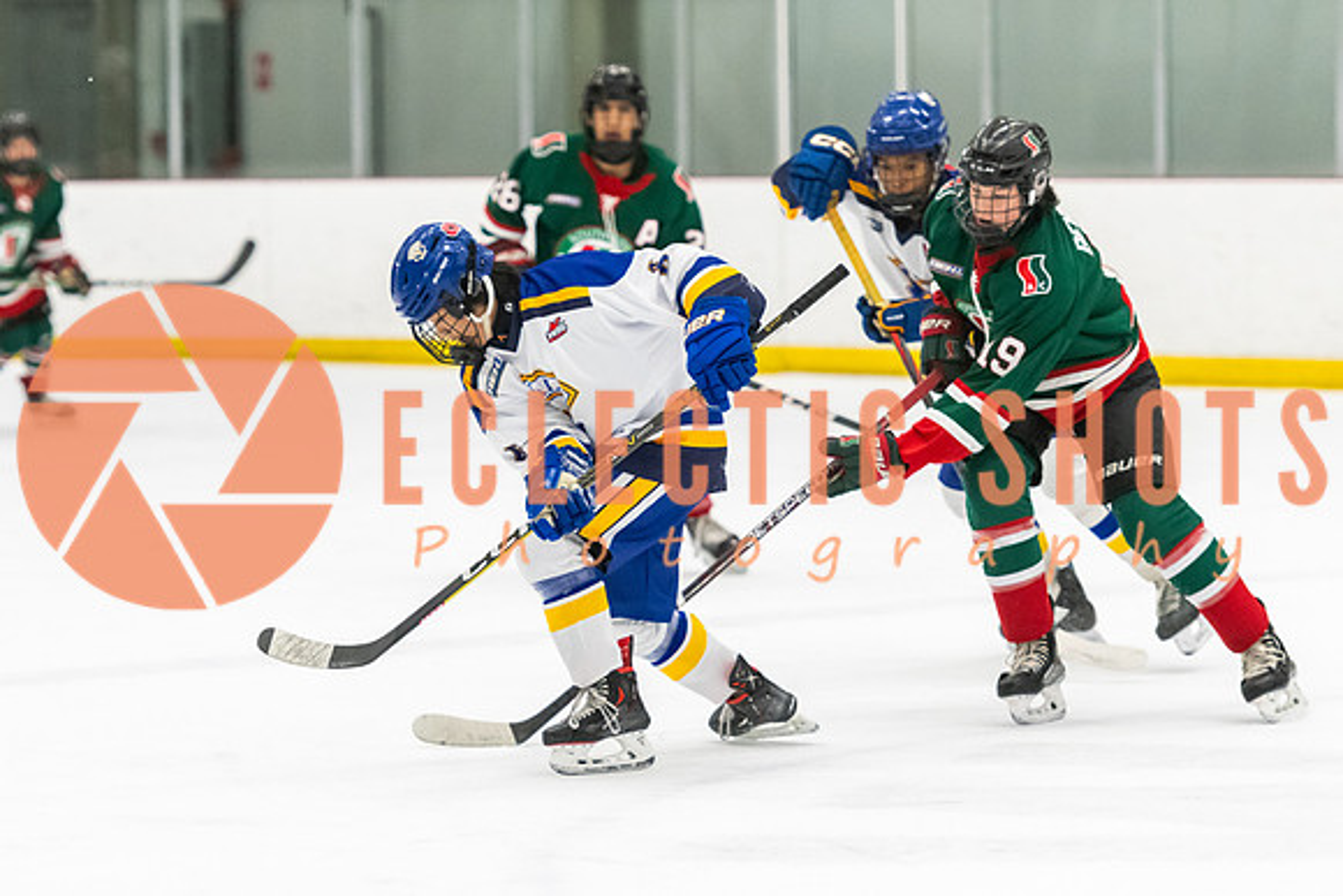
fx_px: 7487
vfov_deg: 6.8
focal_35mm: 201
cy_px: 567
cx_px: 546
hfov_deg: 10.2
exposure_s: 1/800
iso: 4000
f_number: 2.8
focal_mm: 140
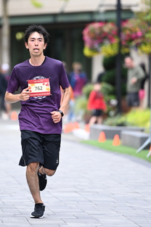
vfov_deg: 5.9
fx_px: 2219
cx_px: 59
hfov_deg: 3.9
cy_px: 84
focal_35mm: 352
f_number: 2.8
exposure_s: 1/2000
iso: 1000
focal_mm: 200
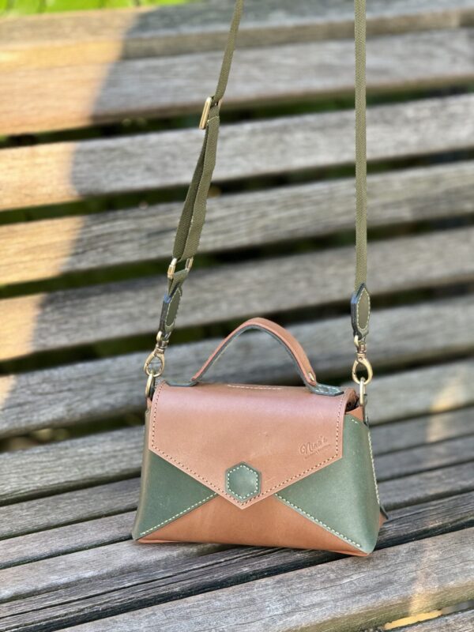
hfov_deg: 12.3
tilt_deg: -17.7
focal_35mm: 120
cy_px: 316
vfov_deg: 16.4
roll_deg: -3.1
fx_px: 2191
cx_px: 237
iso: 160
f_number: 2.8
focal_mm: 15.66
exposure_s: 1/99
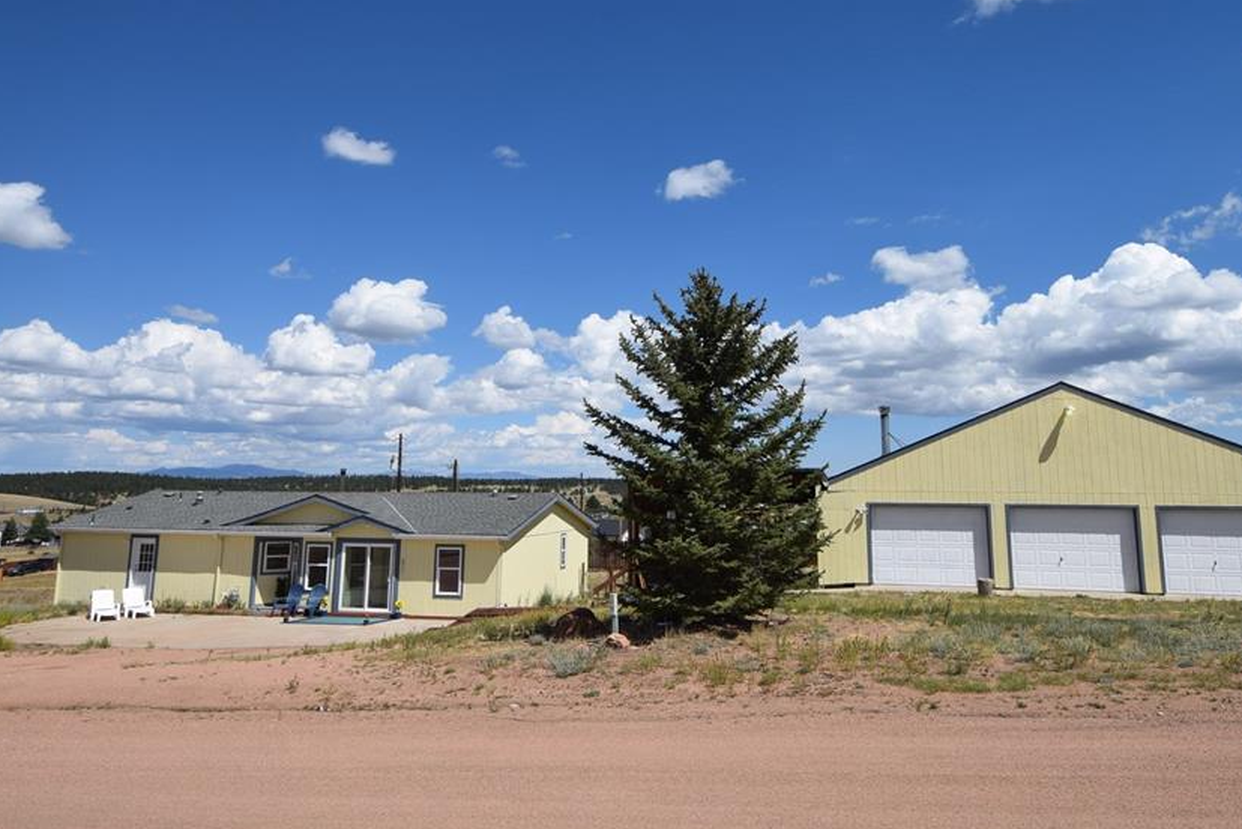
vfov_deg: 49.2
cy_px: 321
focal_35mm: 26
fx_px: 897
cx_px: 664
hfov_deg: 69.3
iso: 200
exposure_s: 1/500
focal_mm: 14
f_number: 11
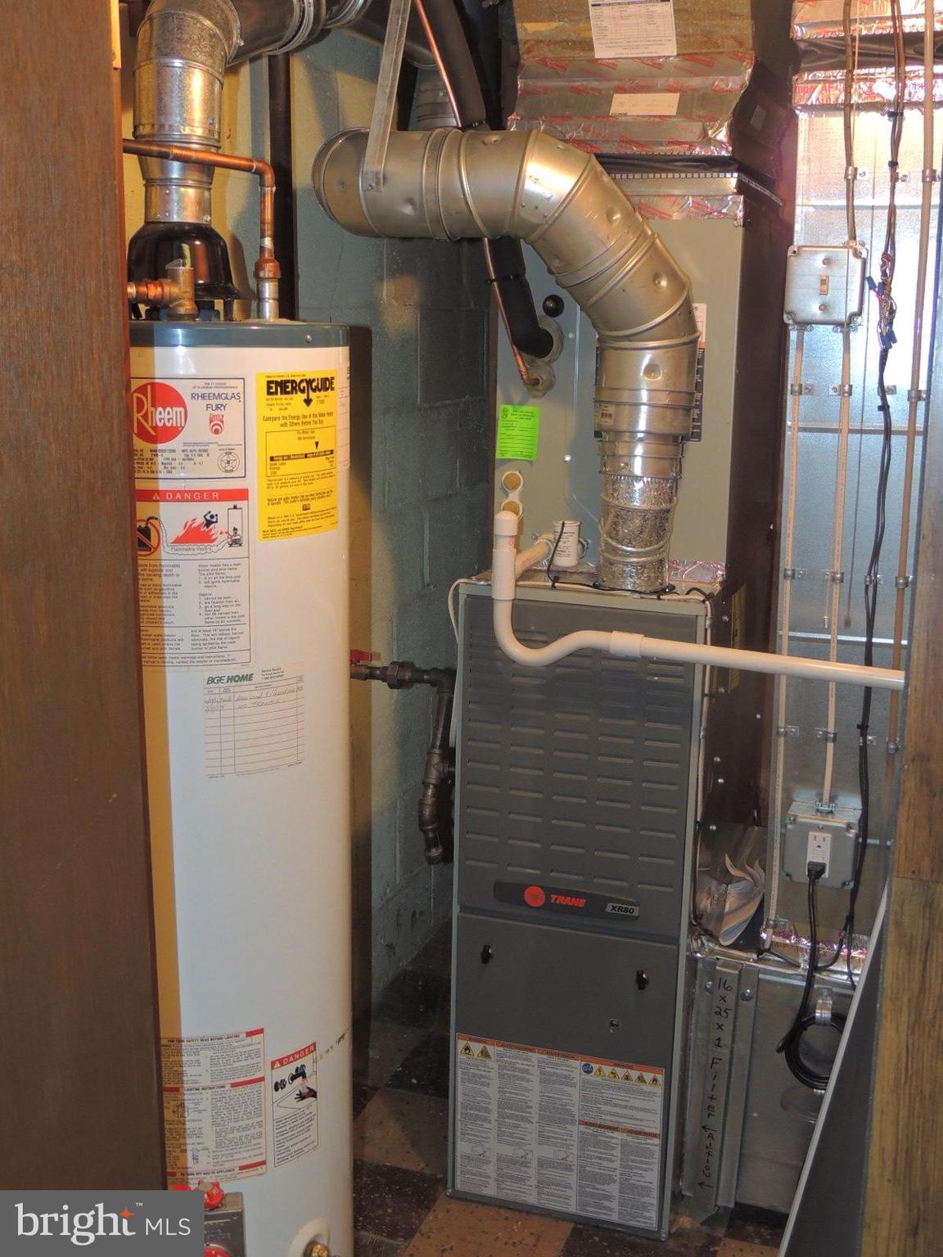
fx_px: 1453
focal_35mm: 40
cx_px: 472
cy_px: 628
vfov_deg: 46.8
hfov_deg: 36.0
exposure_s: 1/30
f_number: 3.3
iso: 200
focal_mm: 7.1
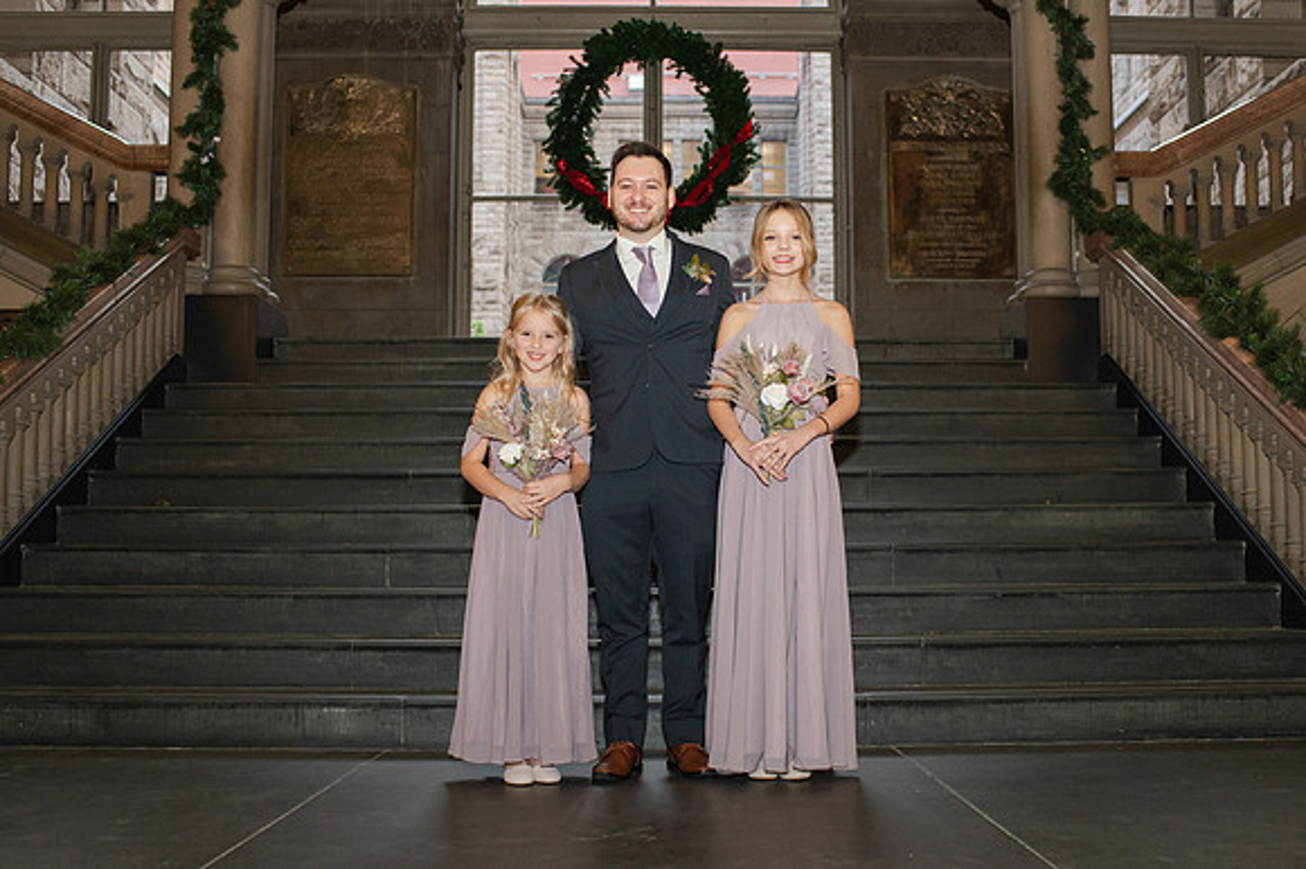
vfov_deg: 32.2
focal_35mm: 42
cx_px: 705
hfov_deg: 46.9
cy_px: 437
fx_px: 1505
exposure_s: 1/200
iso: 1000
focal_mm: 35
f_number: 3.5
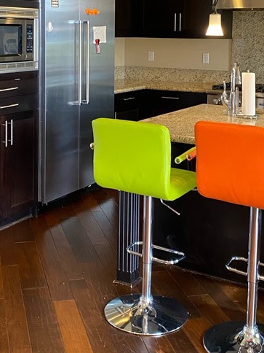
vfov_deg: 33.9
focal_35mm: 55
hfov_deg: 26.6
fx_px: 559
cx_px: 125
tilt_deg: -3.3
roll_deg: -1.2
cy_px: 70
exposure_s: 1/60
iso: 200
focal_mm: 4.25
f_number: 1.8
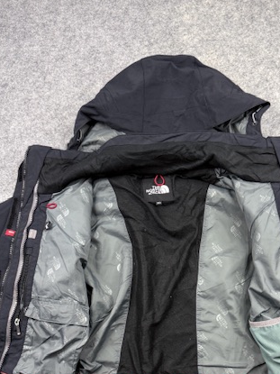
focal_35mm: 37
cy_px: 285
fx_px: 399
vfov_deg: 48.1
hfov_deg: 38.5
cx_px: 168
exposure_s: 1/100
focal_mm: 6.76
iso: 125
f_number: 1.78
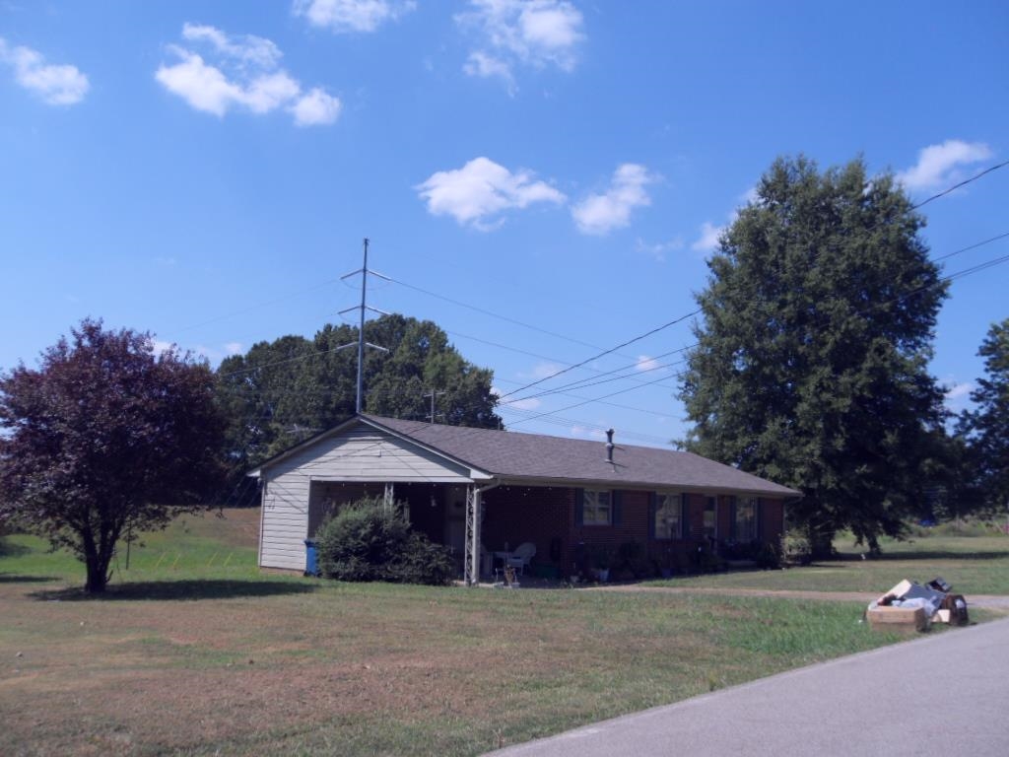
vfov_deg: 40.7
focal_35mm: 35
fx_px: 1020
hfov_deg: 52.6
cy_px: 378
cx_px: 504
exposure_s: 1/250
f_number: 8.2
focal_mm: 6.3
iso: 80
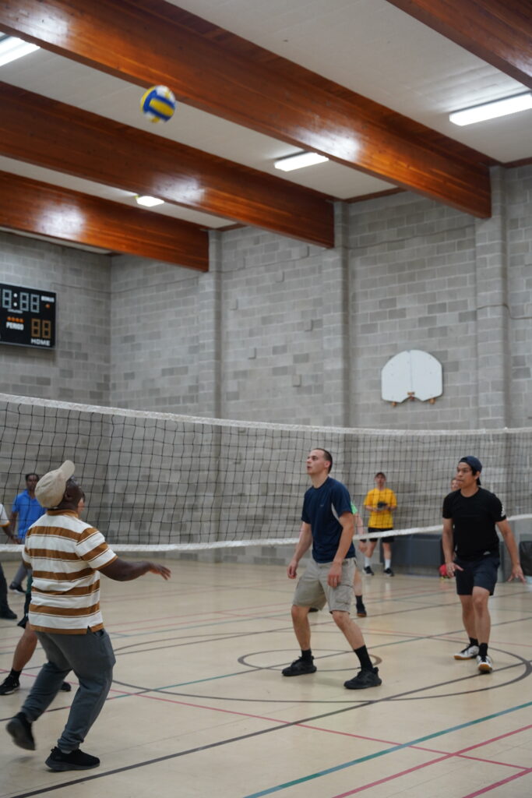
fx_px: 1030
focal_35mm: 46
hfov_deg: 29.0
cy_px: 399
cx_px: 266
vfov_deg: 42.3
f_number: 3.5
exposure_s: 1/160
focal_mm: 46.5
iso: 1600
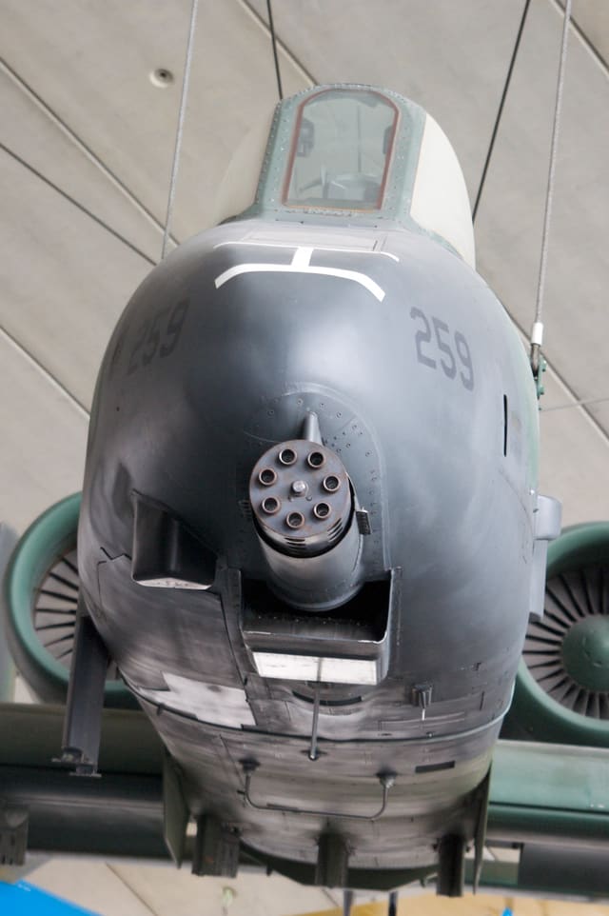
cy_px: 458
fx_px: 2668
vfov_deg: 19.5
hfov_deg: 13.0
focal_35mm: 105
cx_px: 304
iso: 800
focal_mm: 70
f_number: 5
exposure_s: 1/60
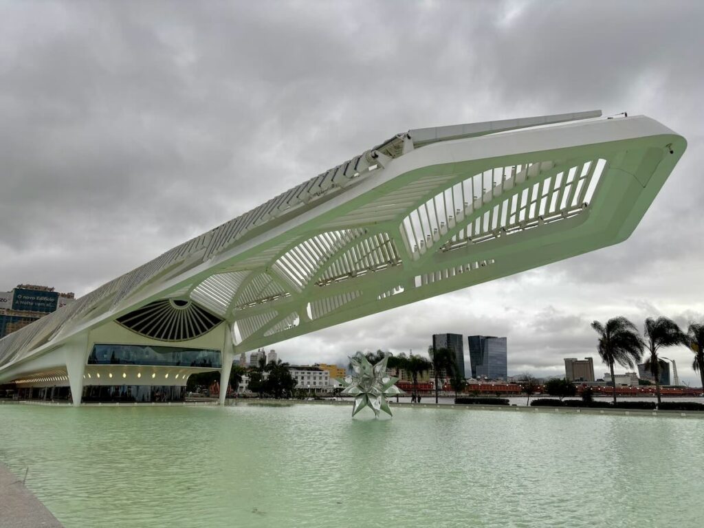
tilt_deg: +13.3
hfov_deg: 67.3
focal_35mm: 26
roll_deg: -0.2
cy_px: 264
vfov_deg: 53.1
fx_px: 529
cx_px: 352
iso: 50
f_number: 1.6
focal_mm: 5.96
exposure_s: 1/303
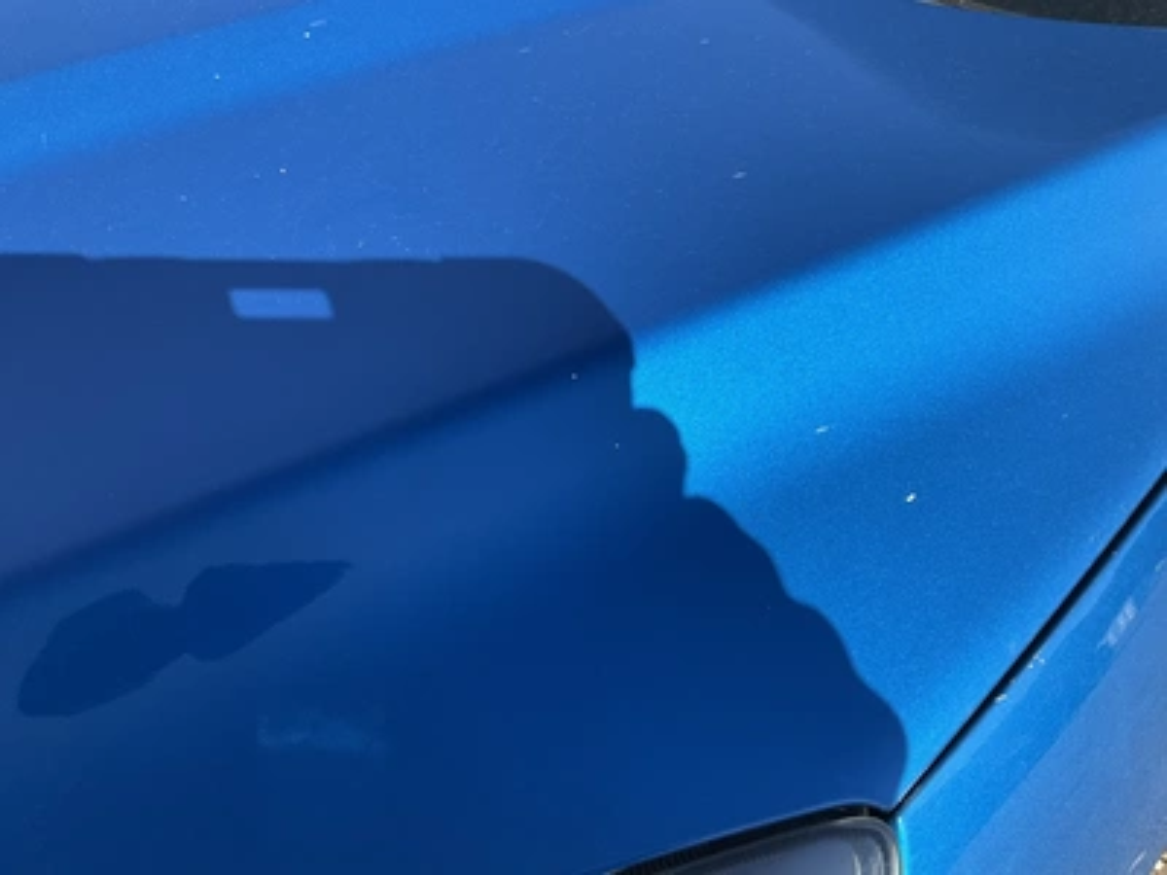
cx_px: 584
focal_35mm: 29
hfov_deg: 61.7
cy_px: 438
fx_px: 978
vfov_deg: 48.2
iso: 25
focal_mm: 3
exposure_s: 1/529
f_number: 1.8
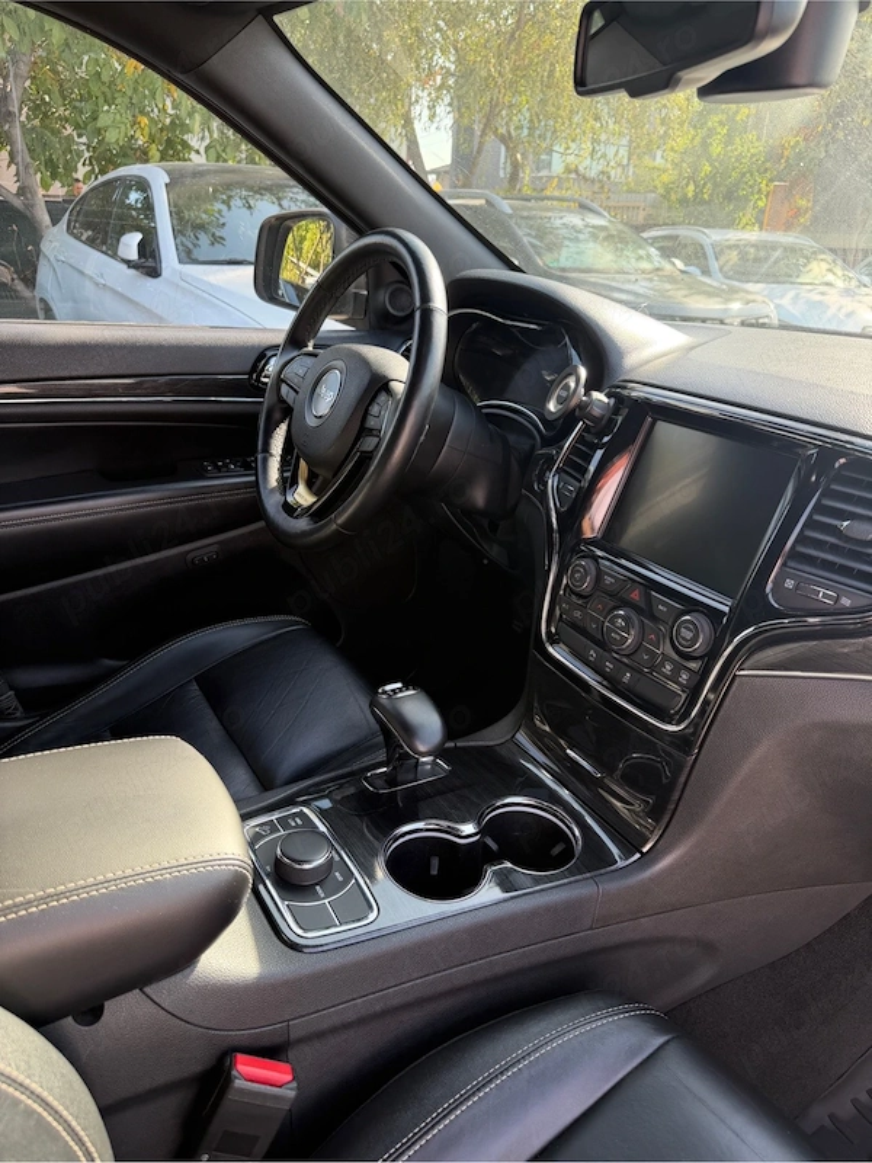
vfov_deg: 71.6
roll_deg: -3.1
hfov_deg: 56.8
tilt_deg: -24.1
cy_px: 582
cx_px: 436
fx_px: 806
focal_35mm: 24
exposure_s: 1/246
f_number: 1.78
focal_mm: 6.76
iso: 80
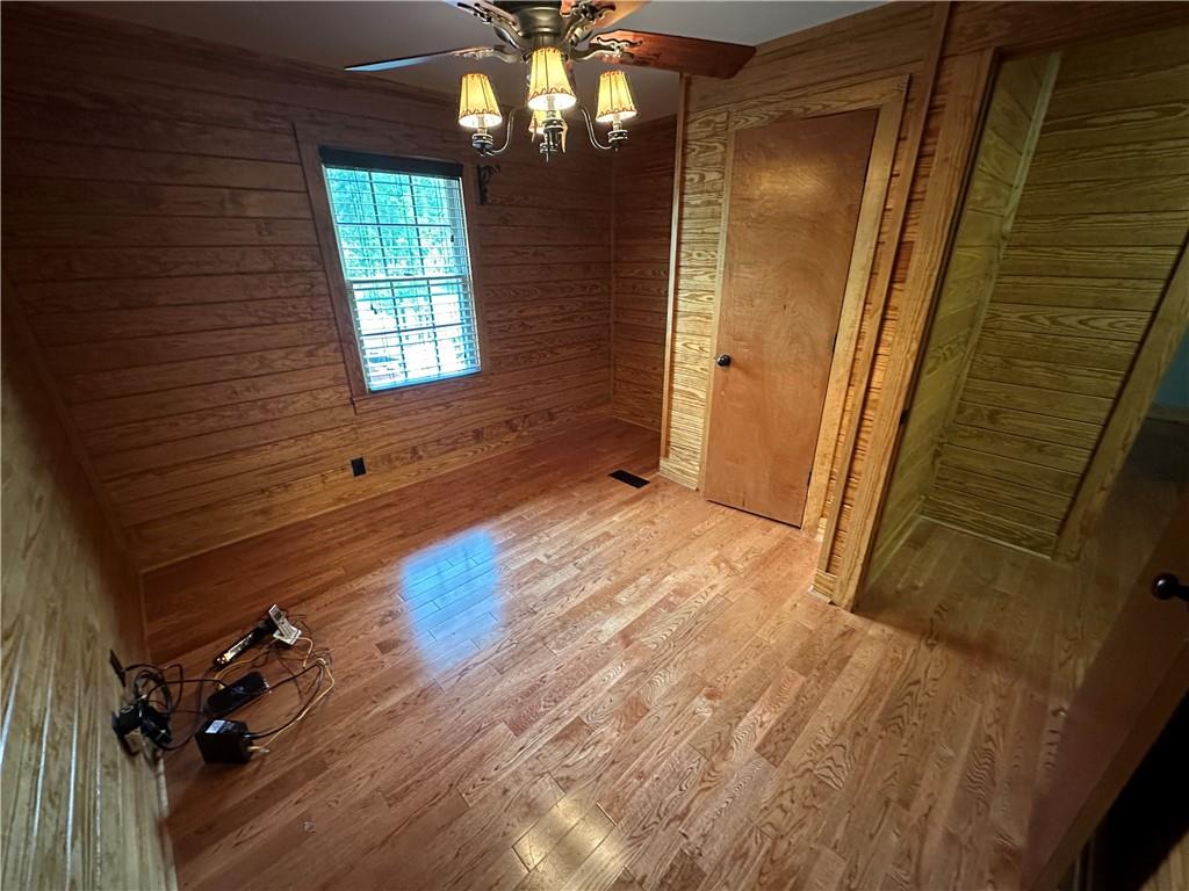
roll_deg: +0.2
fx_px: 481
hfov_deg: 102.1
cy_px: 446
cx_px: 594
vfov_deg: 85.7
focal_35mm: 14
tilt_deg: -23.6
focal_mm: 2.22
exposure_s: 1/60
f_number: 2.2
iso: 1000
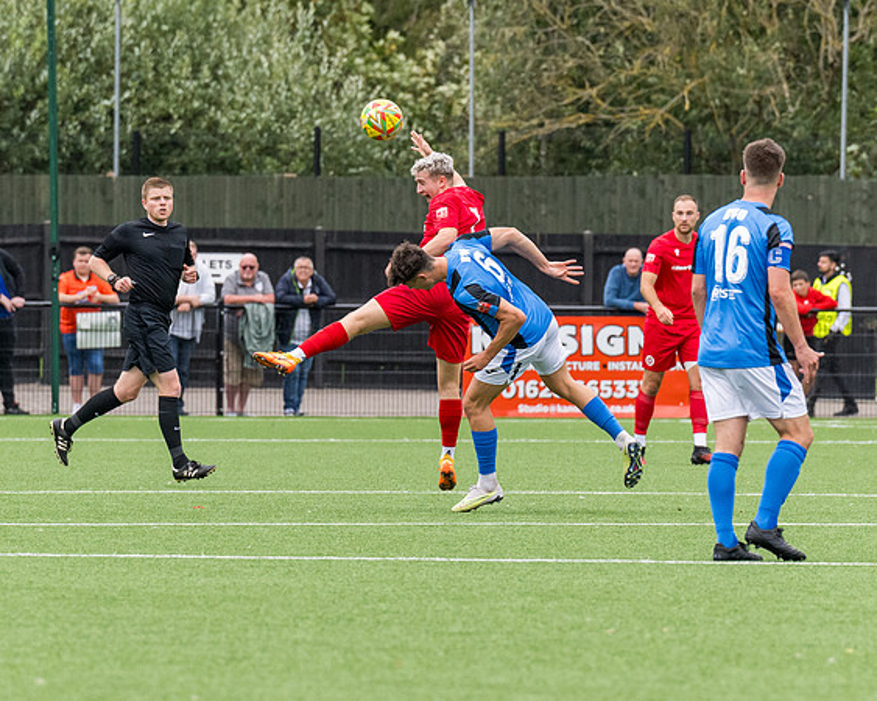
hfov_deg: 4.4
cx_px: 394
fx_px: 11351
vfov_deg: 3.5
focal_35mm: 437
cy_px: 401
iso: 800
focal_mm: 200
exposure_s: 1/3200
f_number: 5
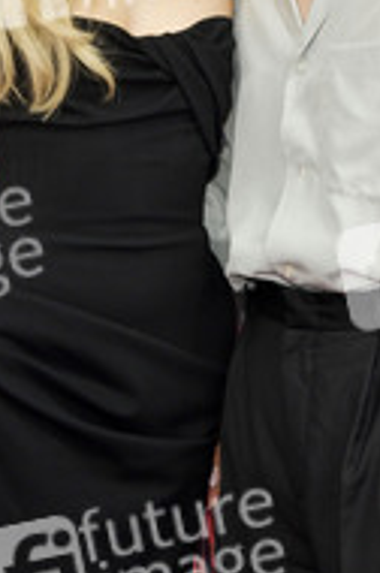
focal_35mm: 173
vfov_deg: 11.9
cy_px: 109
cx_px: 217
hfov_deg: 7.9
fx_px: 2749
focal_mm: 82
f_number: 7.1
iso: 640
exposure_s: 1/200
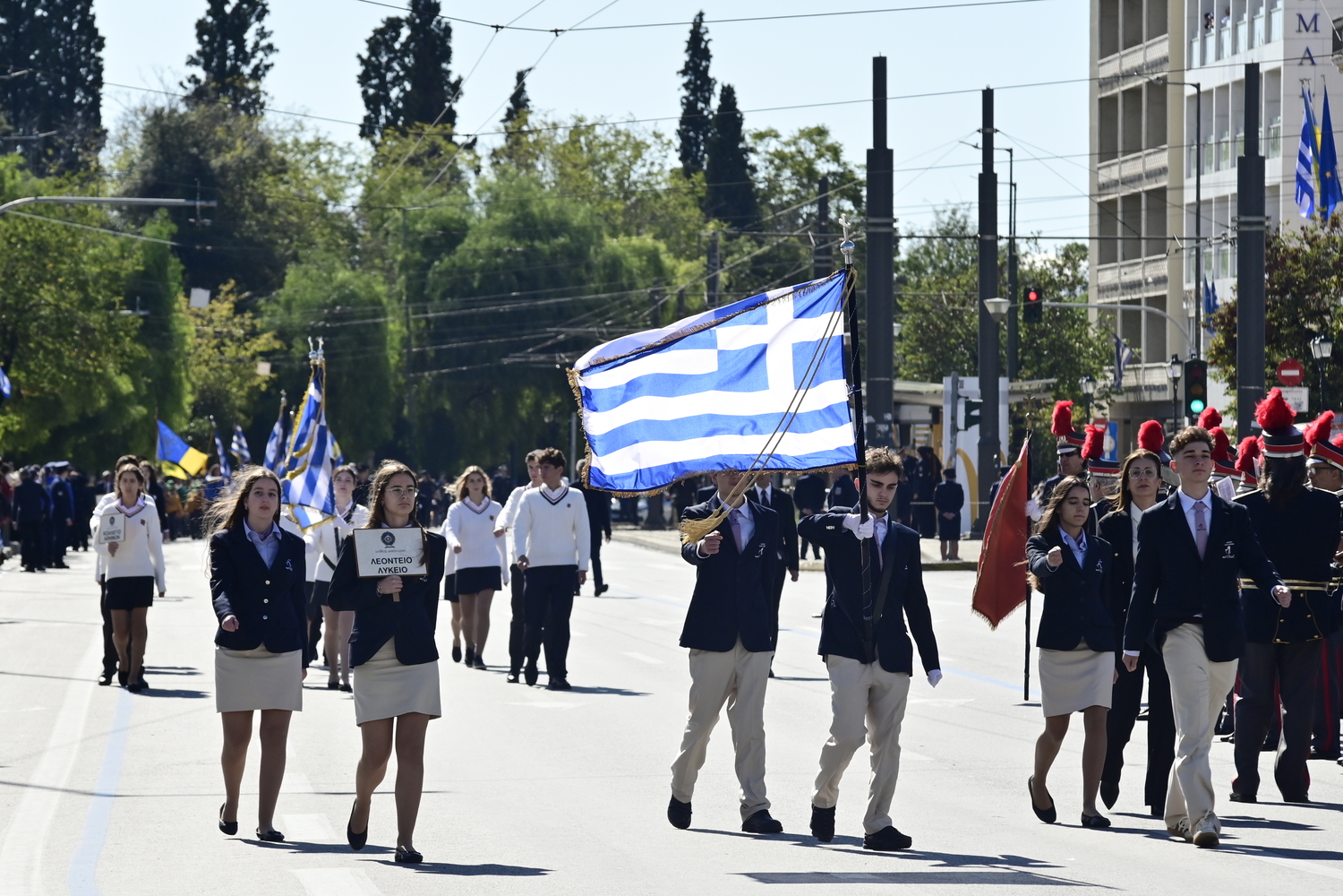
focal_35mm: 217
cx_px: 672
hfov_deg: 9.5
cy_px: 448
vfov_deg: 6.3
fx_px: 8095
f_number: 9
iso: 320
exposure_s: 1/800
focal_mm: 145
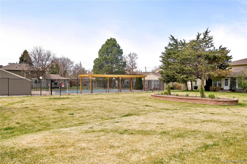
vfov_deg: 44.9
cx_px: 124
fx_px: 199
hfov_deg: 63.7
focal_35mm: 29
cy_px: 82
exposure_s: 1/200
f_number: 9
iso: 100
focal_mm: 29
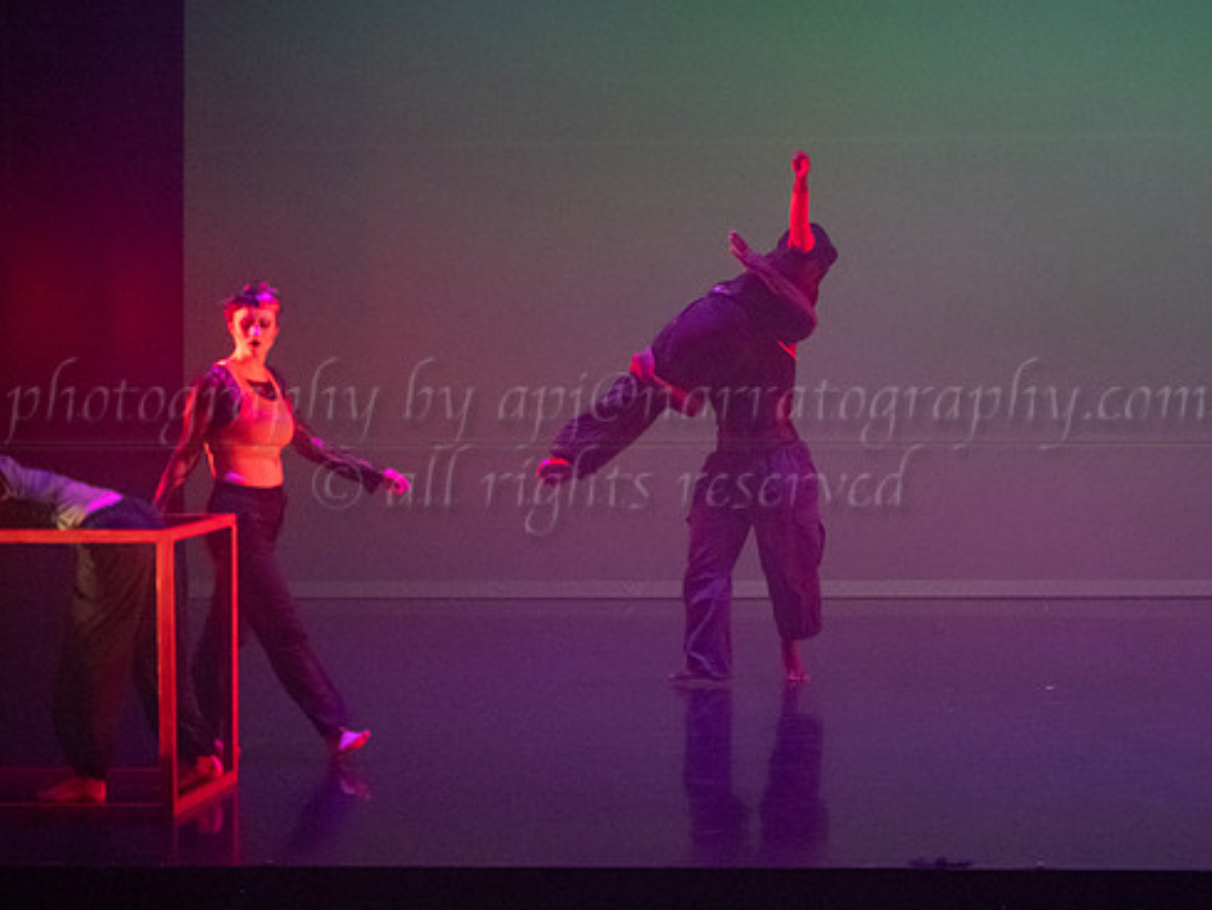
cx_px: 775
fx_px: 3817
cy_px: 425
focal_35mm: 109
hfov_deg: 18.0
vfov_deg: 13.6
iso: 4000
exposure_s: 1/320
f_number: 3.2
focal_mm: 75
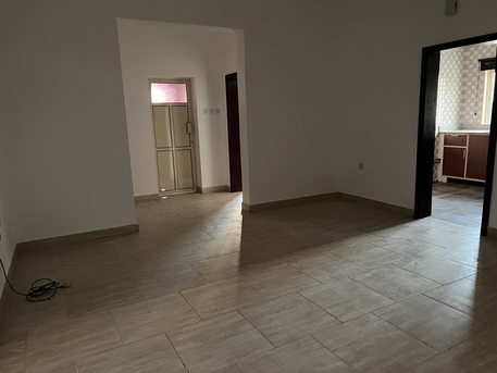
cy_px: 186
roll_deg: +1.8
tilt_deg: -9.9
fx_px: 373
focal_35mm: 26
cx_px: 248
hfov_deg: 67.3
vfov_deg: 53.1
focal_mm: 5.7
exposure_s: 1/31
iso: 640
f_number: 1.5
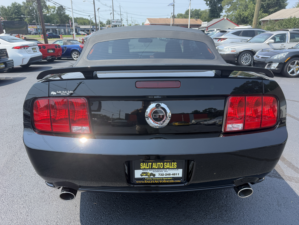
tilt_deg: -20.8
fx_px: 207
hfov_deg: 71.6
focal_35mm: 24
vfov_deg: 56.8
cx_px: 150
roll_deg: -1.3
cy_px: 112
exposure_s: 1/2000
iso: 100
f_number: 1.78
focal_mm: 6.76
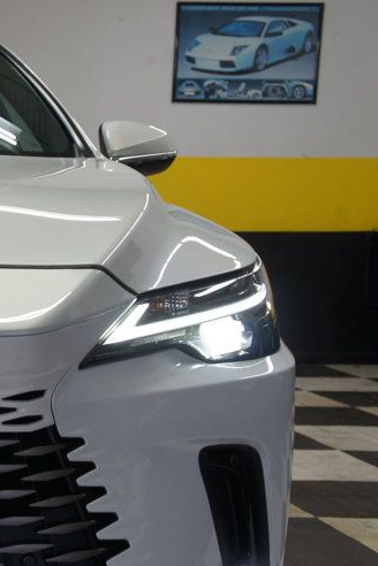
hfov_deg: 15.9
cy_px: 351
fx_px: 1229
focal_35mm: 78
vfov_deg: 25.9
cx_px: -199
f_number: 4.5
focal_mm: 25
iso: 200
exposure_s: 1/40
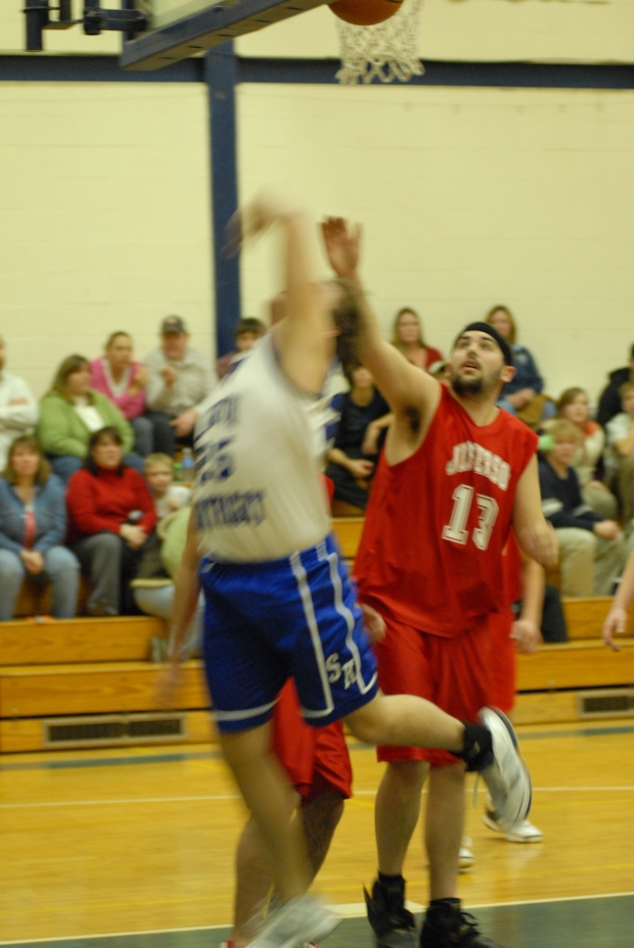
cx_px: 317
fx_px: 3161
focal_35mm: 120
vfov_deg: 17.0
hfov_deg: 11.5
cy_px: 474
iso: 1250
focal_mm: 80
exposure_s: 1/45
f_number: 3.5
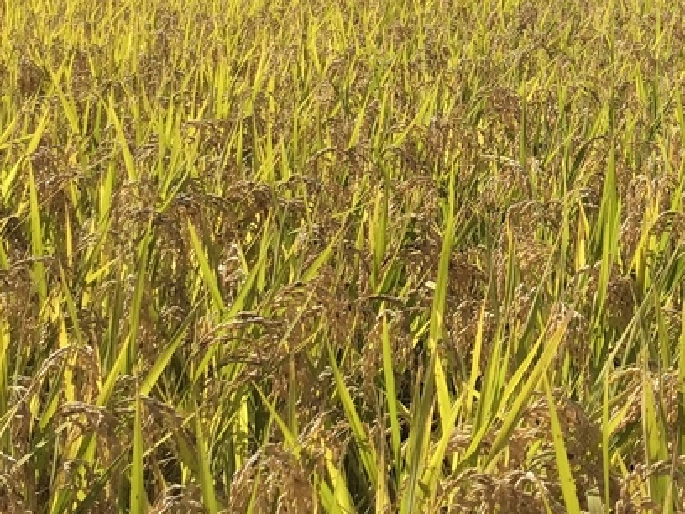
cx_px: 796
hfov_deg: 24.5
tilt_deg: -1.9
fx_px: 1445
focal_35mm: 73
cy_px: -50
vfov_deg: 19.3
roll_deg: -1.7
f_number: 2.4
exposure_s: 1/1253
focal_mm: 3.3
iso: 25
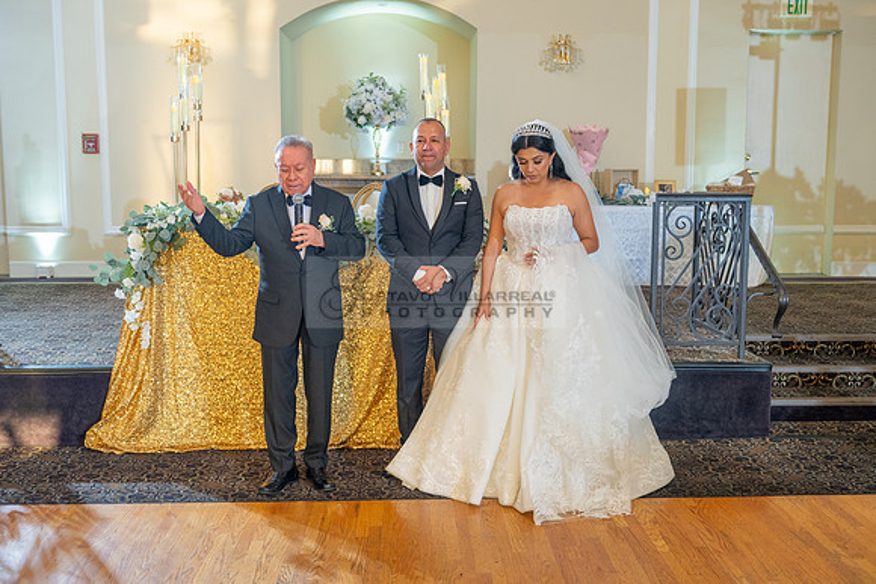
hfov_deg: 50.7
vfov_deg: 35.1
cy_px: 292
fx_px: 925
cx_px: 438
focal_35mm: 38
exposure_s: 1/80
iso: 800
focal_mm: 38
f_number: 4
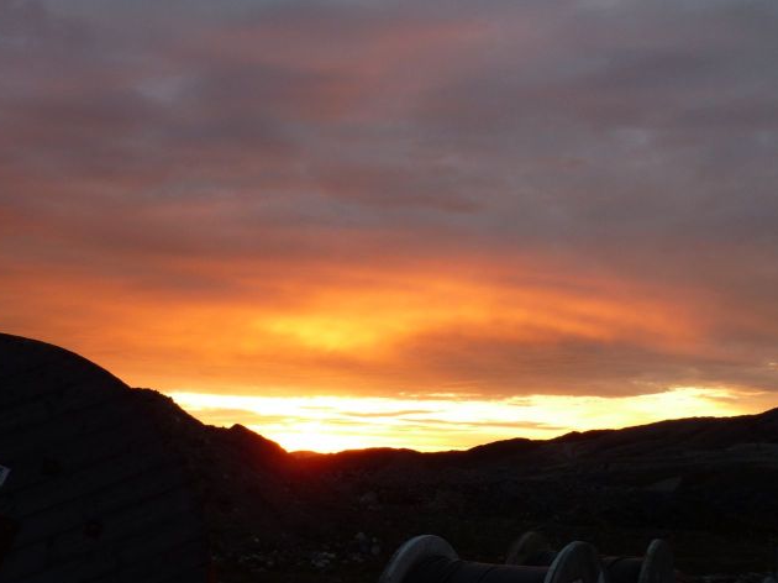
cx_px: 458
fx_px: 1056
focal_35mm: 47
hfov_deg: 40.3
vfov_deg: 30.9
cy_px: 290
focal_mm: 6.1
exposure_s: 1/50
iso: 80
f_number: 3.6
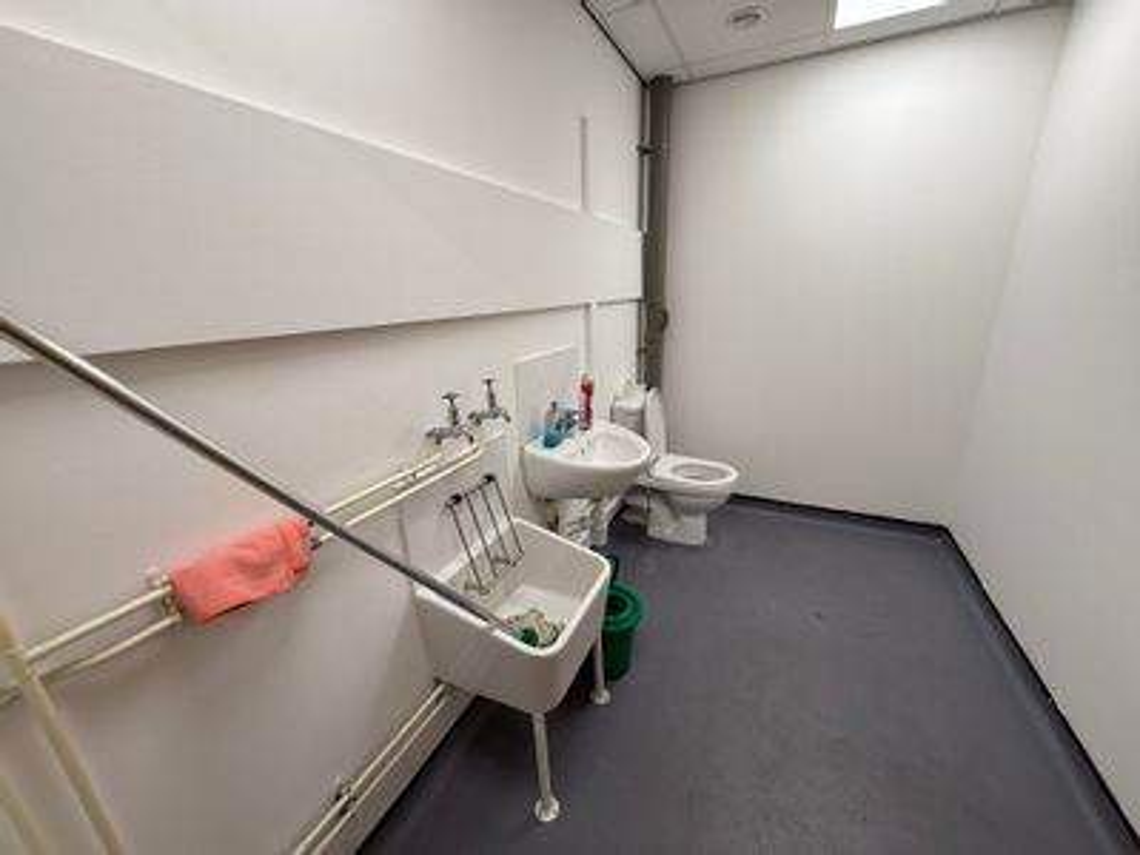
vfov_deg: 85.7
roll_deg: +2.2
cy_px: 428
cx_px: 570
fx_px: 461
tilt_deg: -16.2
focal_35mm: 14
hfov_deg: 102.1
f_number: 2.2
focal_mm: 2.22
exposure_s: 1/100
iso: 50
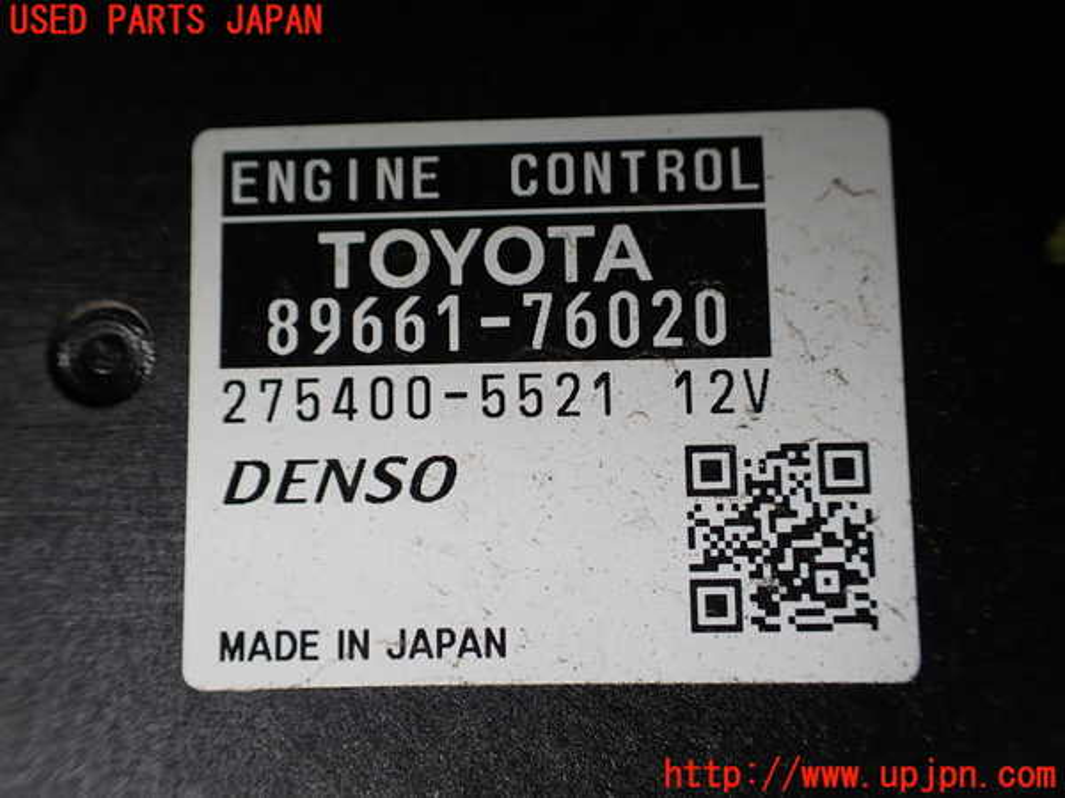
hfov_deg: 60.0
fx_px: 923
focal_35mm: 30
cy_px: 399
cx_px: 532
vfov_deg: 46.8
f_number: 2.3
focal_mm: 5.4
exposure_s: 1/125
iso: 100
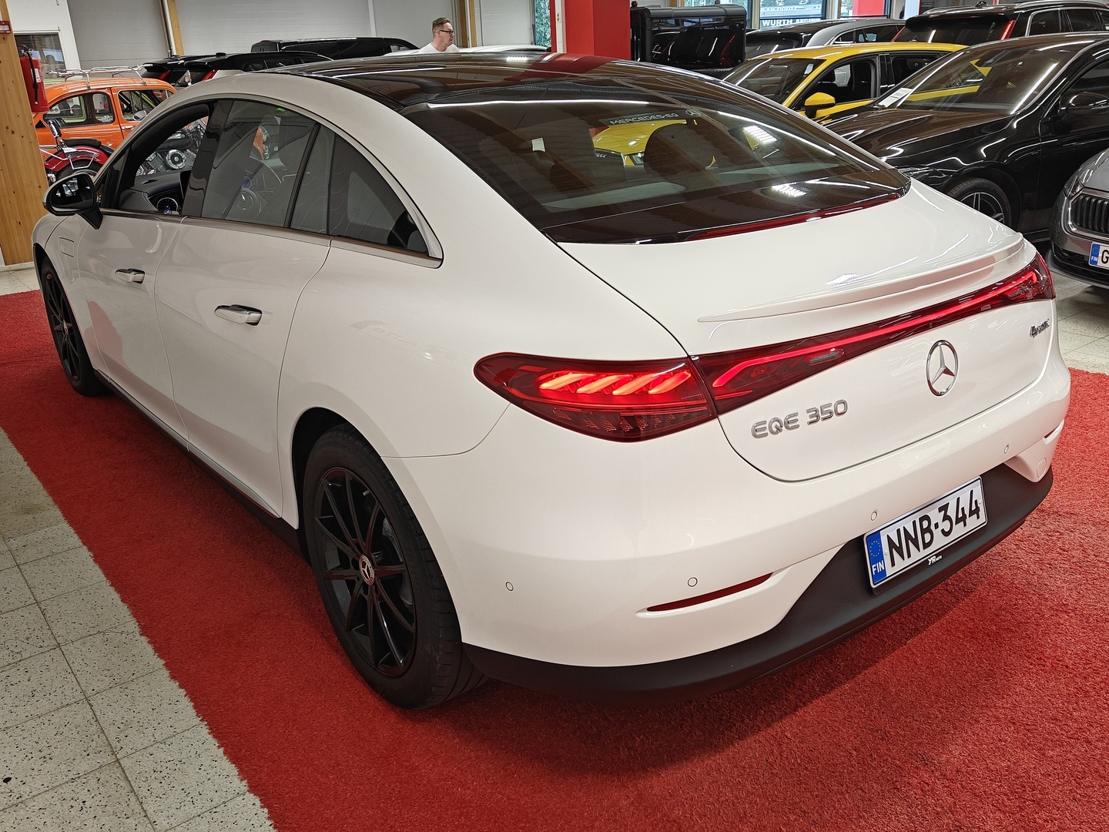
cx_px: 554
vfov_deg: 46.8
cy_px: 416
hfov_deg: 60.0
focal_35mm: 30
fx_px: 961
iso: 80
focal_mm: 5.59
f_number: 1.8
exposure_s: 1/100
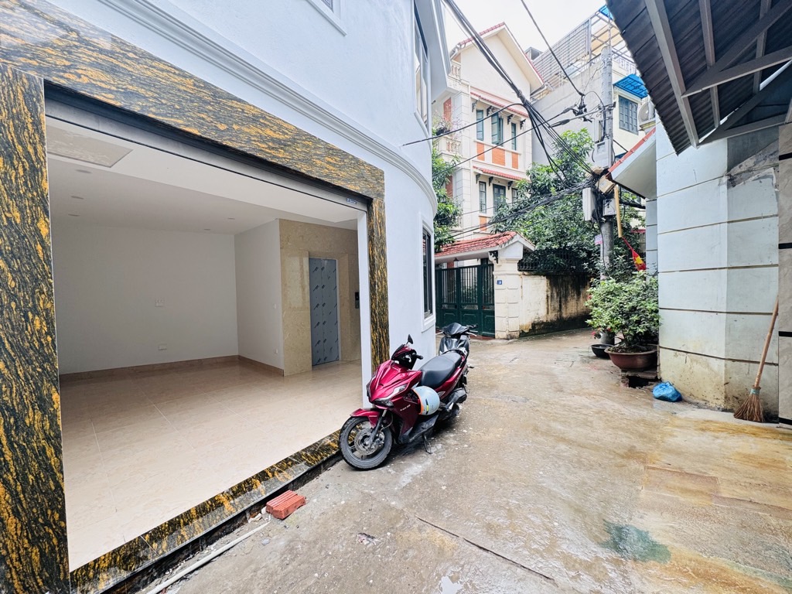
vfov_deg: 85.7
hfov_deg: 102.1
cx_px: 396
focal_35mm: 14
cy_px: 297
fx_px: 320
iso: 50
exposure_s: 1/99
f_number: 2.2
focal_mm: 2.22
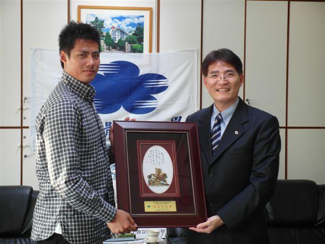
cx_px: 162
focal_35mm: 74
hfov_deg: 26.3
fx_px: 695
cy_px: 122
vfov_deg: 19.9
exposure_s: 1/60
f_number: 2.9
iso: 200
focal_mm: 16.1
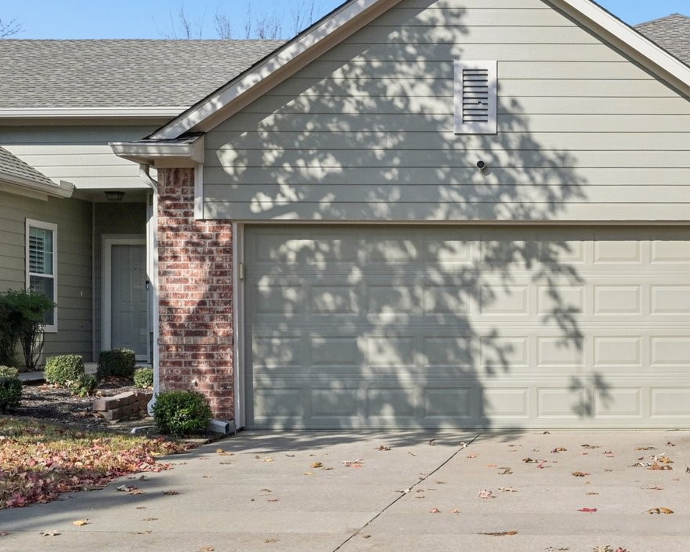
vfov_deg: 23.5
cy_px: 245
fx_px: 1328
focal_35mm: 65
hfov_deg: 27.6
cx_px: 674
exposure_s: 1/1600
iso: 400
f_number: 8
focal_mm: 30
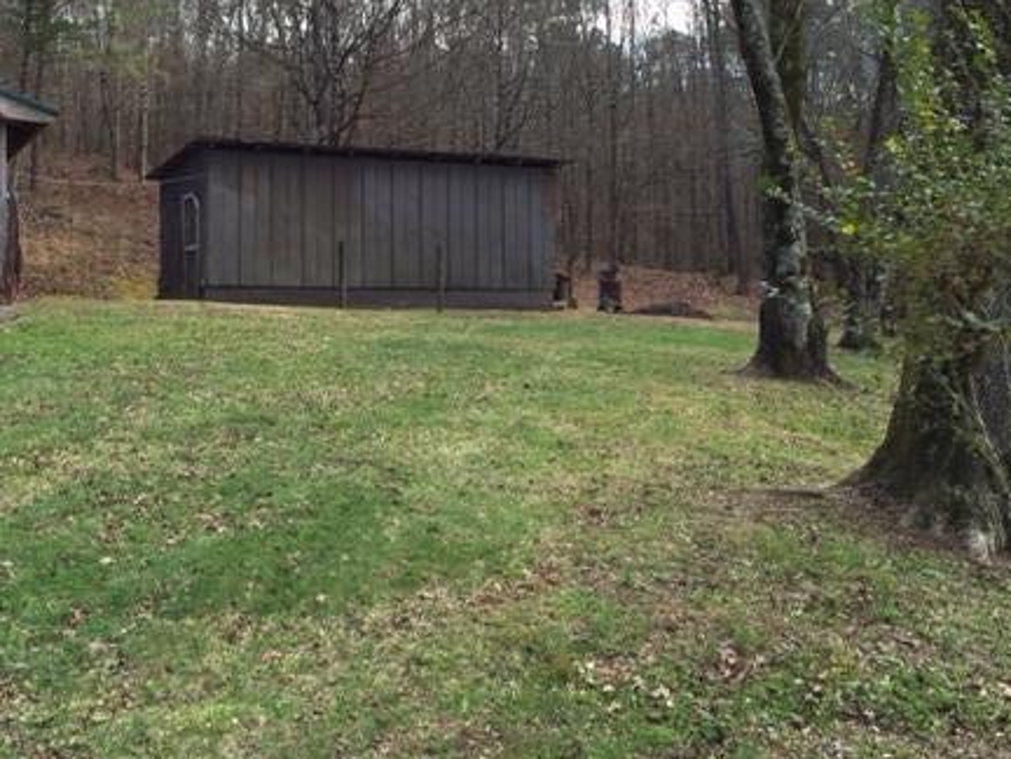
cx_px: 372
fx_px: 1256
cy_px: 279
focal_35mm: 43
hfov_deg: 43.5
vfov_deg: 33.4
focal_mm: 4.15
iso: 32
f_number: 2.2
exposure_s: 1/449
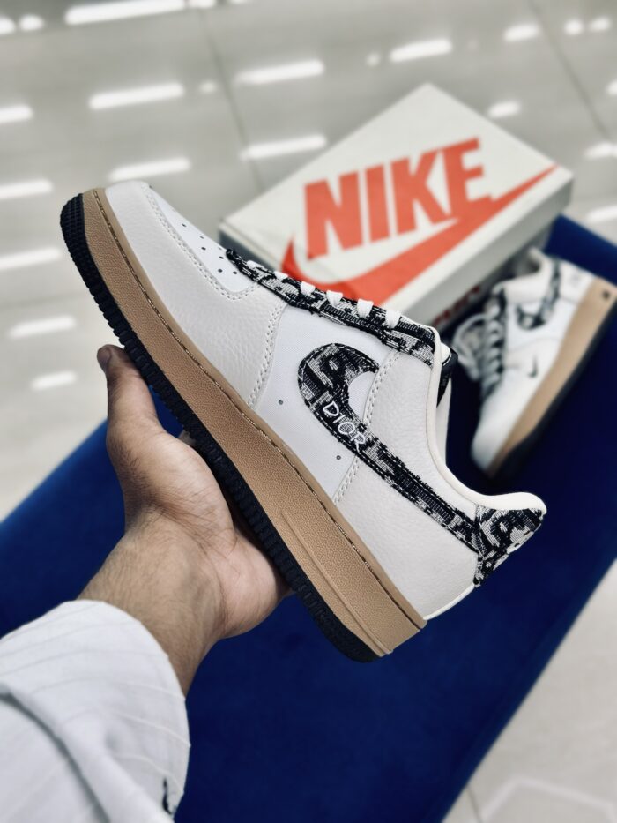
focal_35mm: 48
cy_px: 412
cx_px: 308
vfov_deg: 39.7
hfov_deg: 30.3
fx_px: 1140
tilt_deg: -57.3
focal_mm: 6.86
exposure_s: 1/129
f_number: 1.78
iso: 64
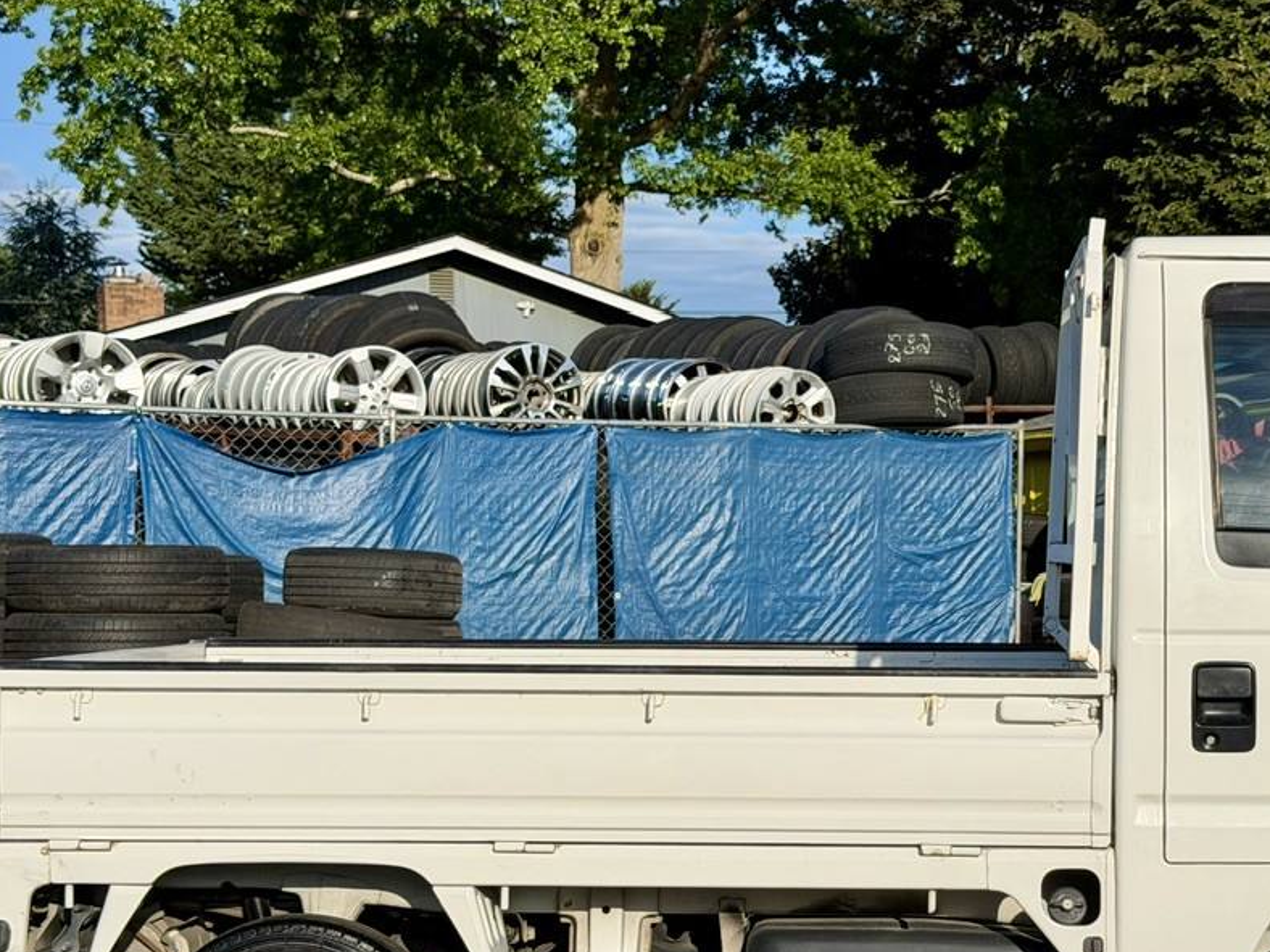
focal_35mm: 78
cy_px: 635
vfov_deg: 18.8
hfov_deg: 24.8
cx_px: 927
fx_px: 2862
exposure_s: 1/8772
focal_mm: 6.76
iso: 64
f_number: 1.78
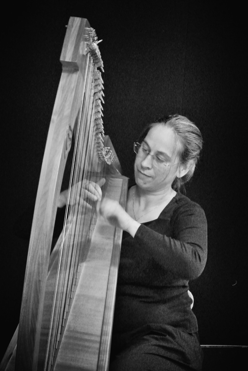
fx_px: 1061
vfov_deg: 19.8
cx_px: 124
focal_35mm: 103
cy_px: 186
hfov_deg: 13.3
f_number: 3.8
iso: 6400
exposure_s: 1/25
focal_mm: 38.5
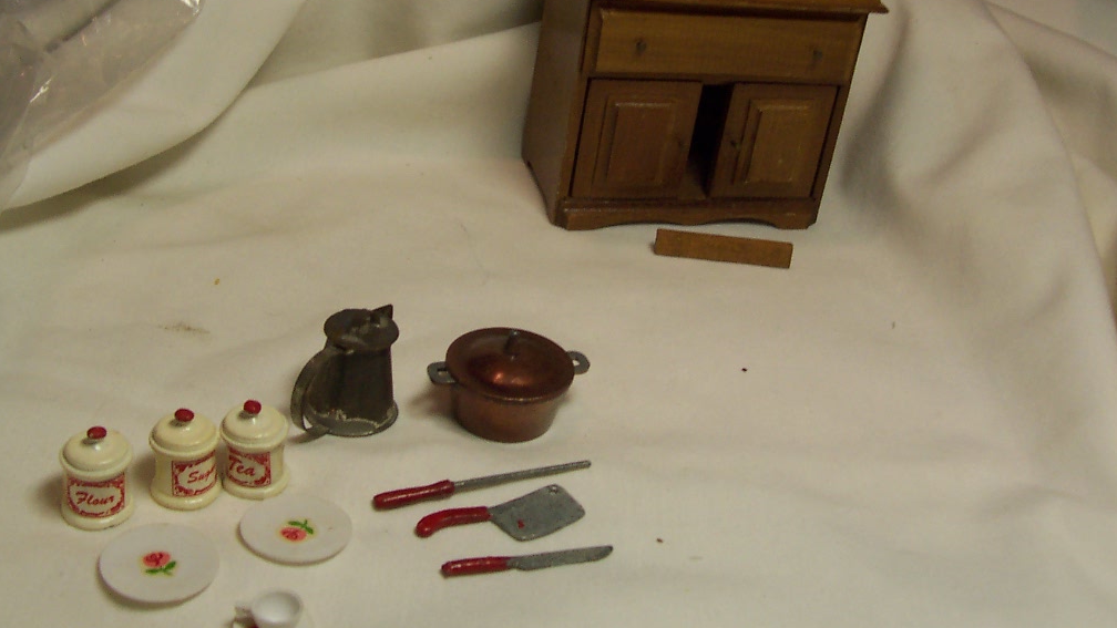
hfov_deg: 42.9
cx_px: 583
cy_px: 181
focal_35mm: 48
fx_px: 1422
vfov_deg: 24.7
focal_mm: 5.6
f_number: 2.8
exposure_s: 1/90
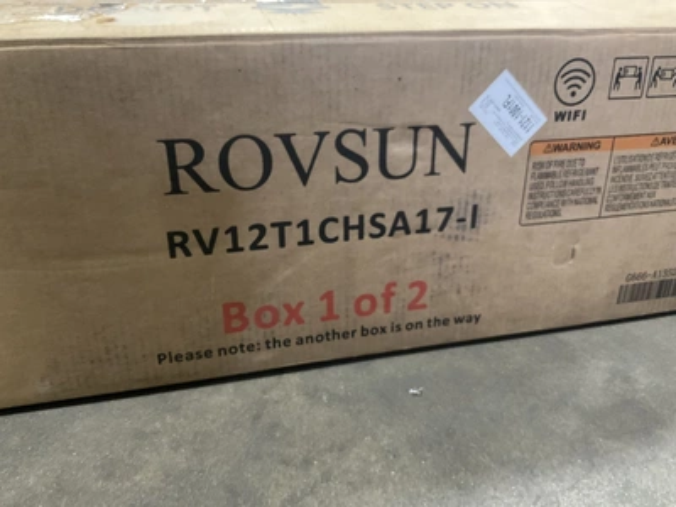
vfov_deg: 48.2
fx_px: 566
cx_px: 338
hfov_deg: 61.7
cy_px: 254
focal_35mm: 29
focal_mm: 3
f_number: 1.8
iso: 500
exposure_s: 1/30
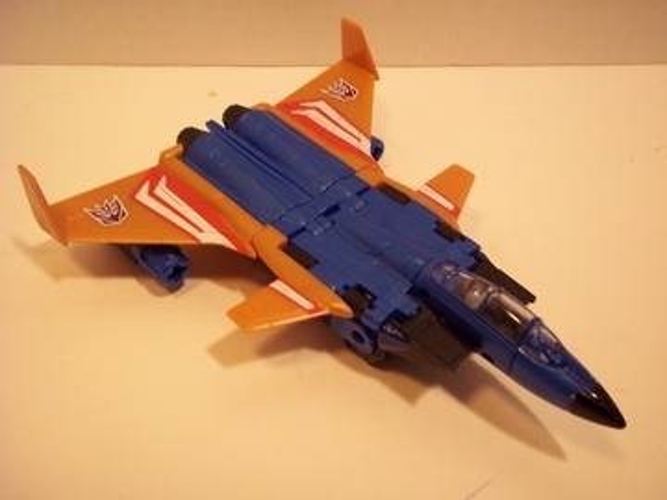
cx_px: 334
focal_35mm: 36
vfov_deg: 39.7
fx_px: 694
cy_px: 250
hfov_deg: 51.4
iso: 80
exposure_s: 1/50
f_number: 3.1
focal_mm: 6.5
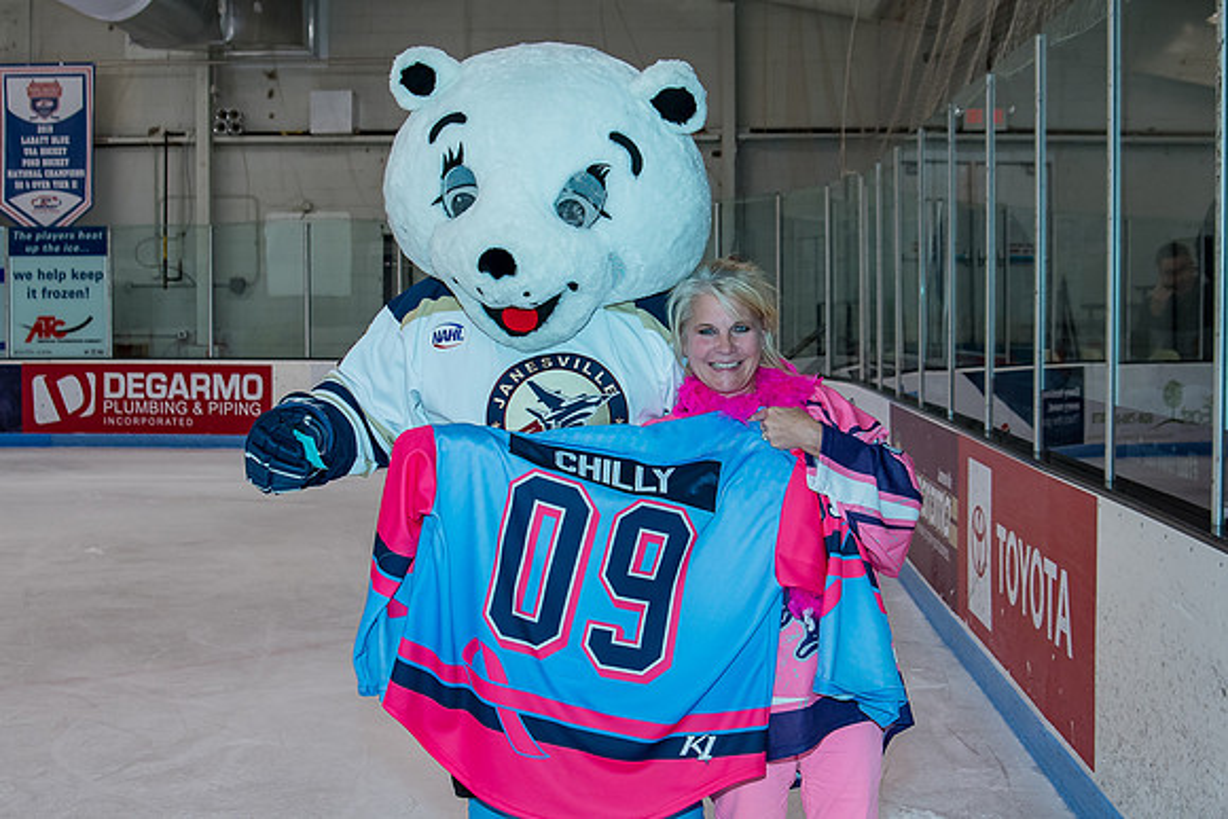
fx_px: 1887
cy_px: 380
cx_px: 641
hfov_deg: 36.0
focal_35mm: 55
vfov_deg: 24.5
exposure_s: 1/200
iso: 400
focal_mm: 28
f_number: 4.5
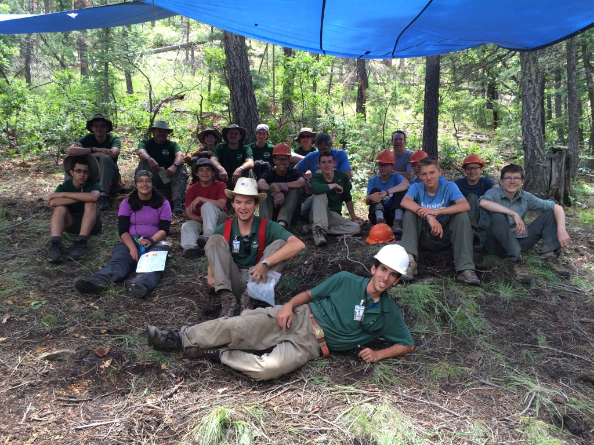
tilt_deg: -2.3
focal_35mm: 29
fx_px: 498
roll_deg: -1.3
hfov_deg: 61.7
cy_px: 222
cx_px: 297
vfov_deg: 48.2
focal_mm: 4.15
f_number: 2.2
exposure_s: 1/120
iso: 40
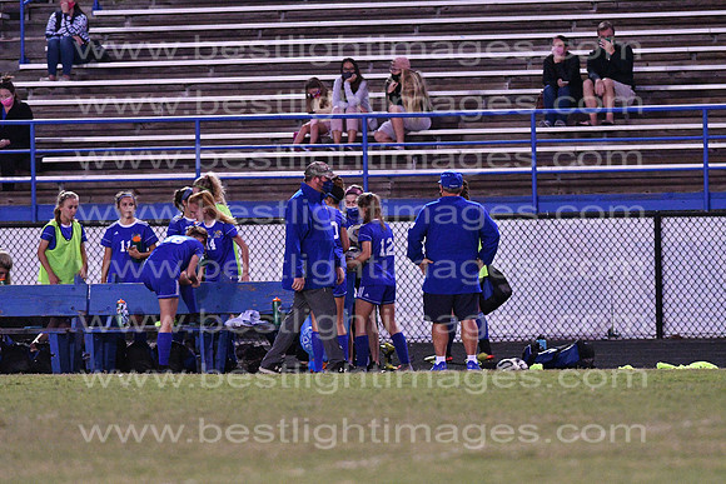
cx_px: 363
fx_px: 9077
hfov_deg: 4.6
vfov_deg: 3.1
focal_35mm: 450
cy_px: 242
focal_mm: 300
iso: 10000
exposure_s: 1/640
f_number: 3.5
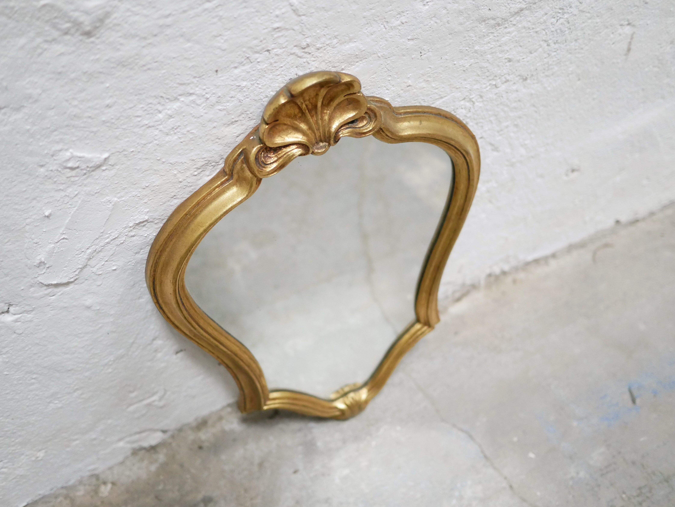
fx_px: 800
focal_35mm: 41
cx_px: 339
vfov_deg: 35.2
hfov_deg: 45.8
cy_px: 258
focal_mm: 20
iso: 2500
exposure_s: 1/60
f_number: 1.7
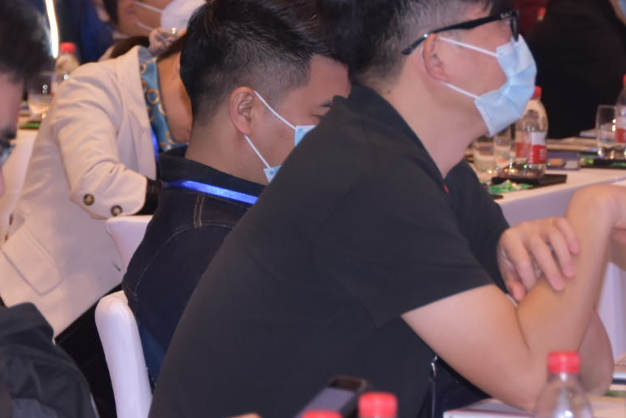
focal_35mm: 300
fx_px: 5218
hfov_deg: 6.9
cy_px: 8
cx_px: 253
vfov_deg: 4.6
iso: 800
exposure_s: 1/60
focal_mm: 95
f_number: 5.3
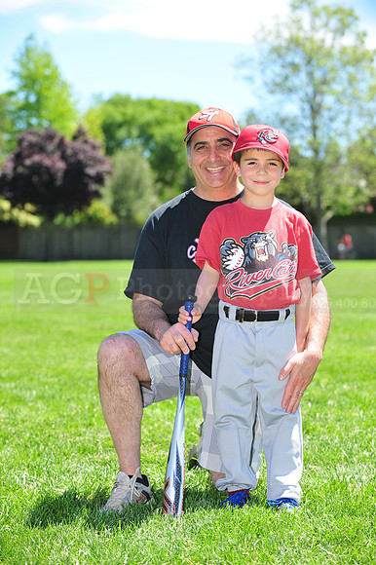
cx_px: 188
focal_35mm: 90
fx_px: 1412
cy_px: 282
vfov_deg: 22.6
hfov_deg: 15.2
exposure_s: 1/500
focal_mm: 90
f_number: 4.5
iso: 200
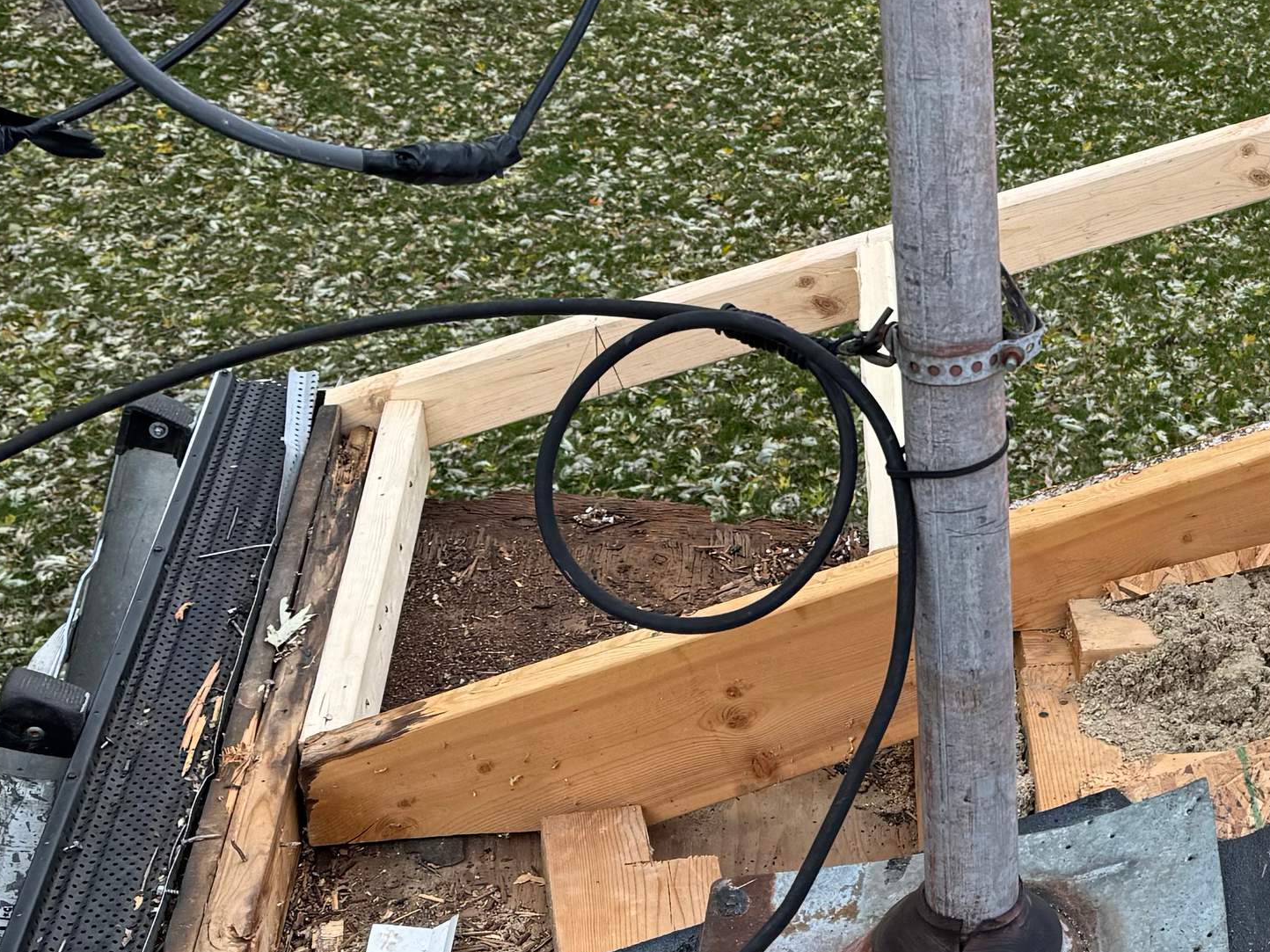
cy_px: 297
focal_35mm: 67
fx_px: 2458
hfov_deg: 26.7
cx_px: 1382
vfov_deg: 21.8
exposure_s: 1/1151
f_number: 1.78
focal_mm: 6.86
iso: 80
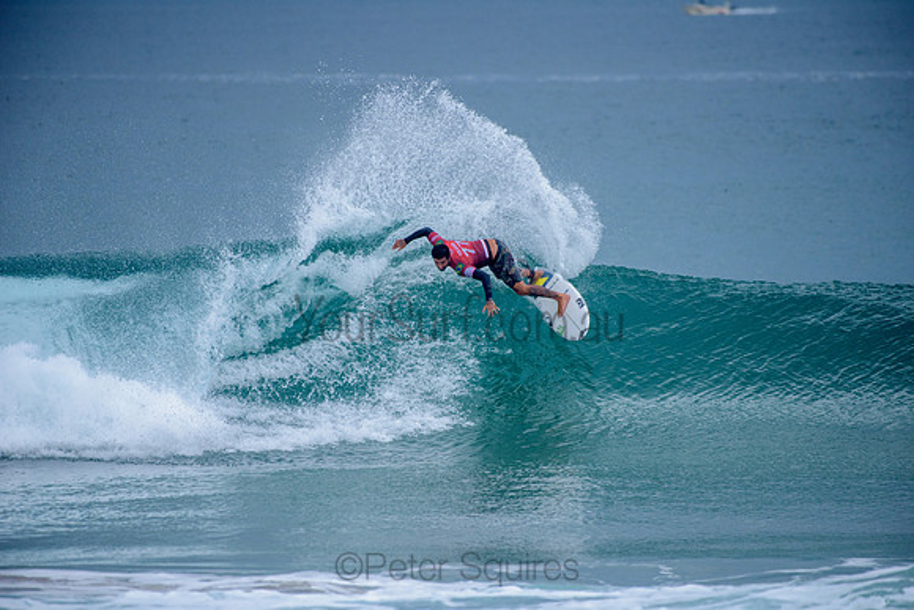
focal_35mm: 500
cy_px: 305
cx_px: 457
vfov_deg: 2.8
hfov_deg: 4.1
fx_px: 12697
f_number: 5.6
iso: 360
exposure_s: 1/2000
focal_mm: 500
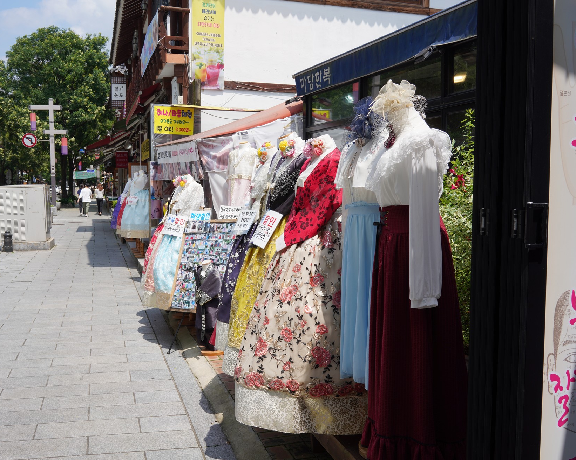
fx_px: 682
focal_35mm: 40
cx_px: 246
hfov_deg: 45.7
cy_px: 228
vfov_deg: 37.3
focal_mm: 35
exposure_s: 1/100
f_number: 13
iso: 100
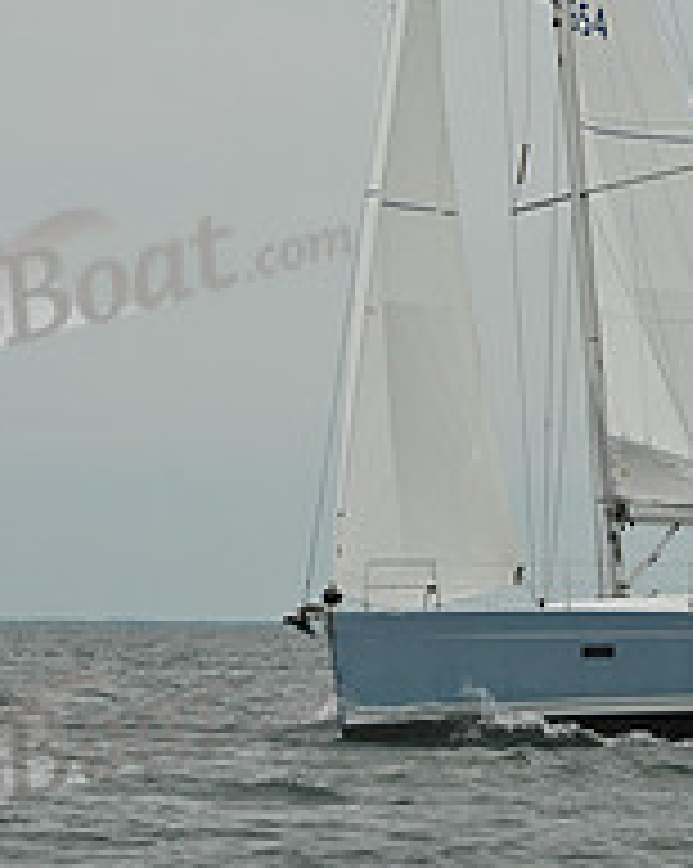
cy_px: 9
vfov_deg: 7.0
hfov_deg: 5.6
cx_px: 587
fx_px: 7113
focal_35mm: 277
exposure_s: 1/1000
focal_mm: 98
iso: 320
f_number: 14
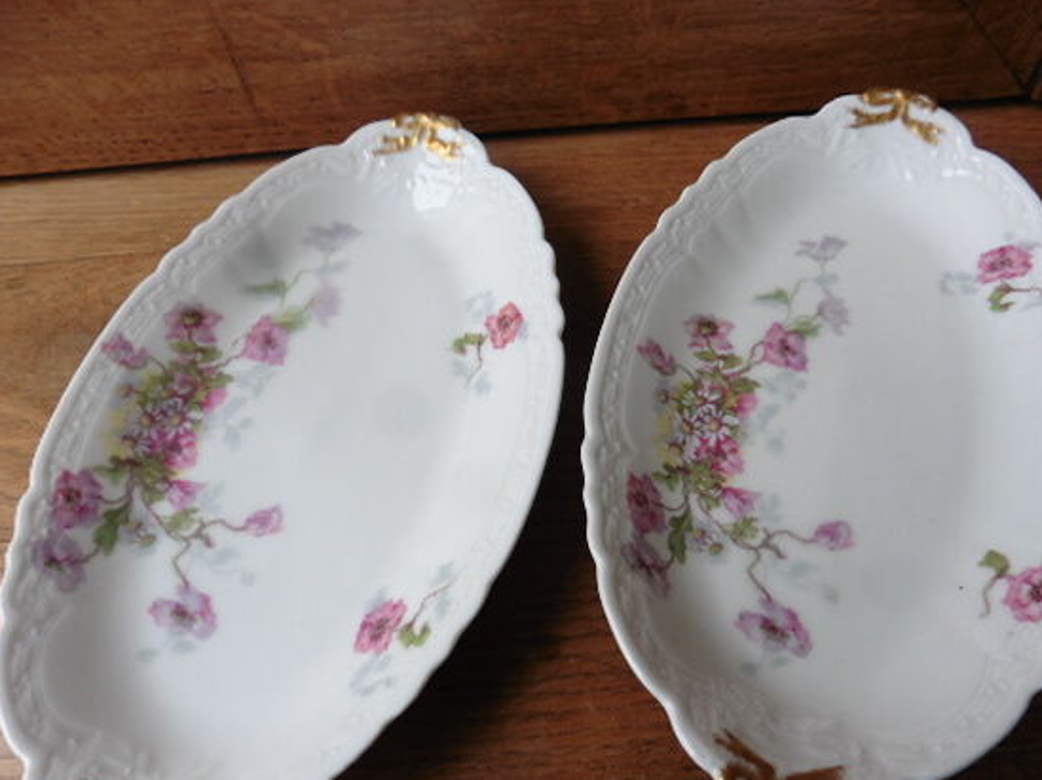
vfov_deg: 49.5
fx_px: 842
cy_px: 450
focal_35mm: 28
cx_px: 560
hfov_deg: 63.4
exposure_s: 1/60
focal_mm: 4.3
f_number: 3.3
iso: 160
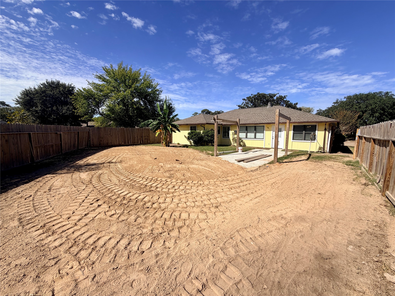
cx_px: 198
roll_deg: +0.3
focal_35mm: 14
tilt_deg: -5.1
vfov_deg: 85.7
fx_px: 160
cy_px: 148
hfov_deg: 102.1
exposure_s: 1/1211
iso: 20
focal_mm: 2.22
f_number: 2.2
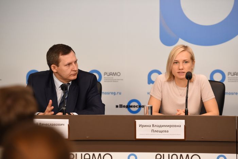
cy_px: 80
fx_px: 1024
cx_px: 119
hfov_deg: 13.3
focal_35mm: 155
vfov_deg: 8.8
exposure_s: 1/320
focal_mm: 155
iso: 2500
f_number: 4
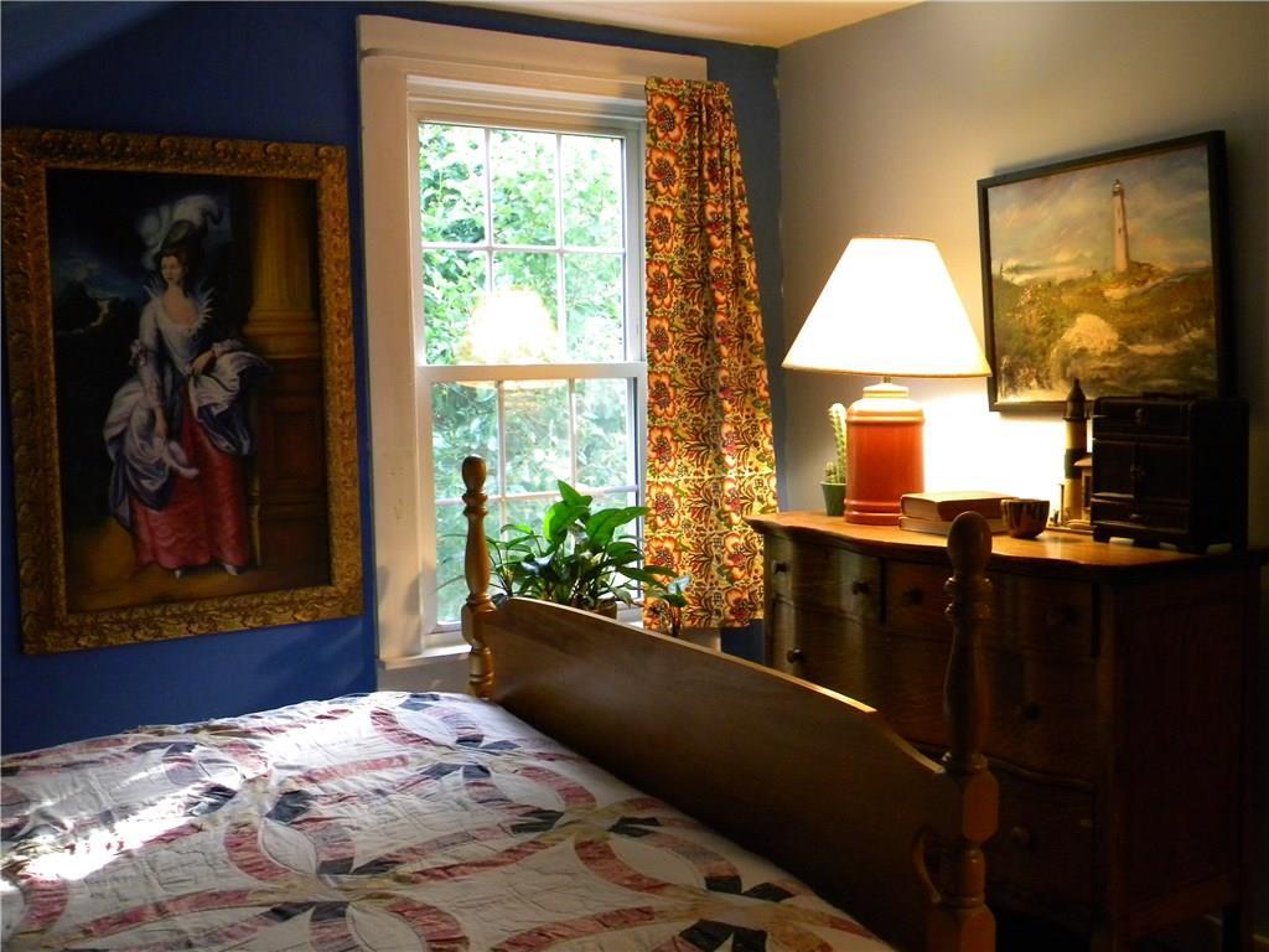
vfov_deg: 39.7
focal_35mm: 36
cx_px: 634
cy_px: 476
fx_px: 1320
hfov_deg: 51.4
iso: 400
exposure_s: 1/21.2
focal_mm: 6.4
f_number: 3.7
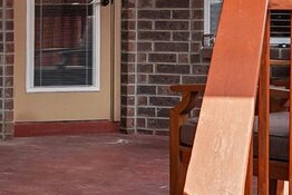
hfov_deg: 17.4
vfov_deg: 12.9
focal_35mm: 105
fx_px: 852
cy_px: 17
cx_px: -149
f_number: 8
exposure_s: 1/60
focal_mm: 17
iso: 100
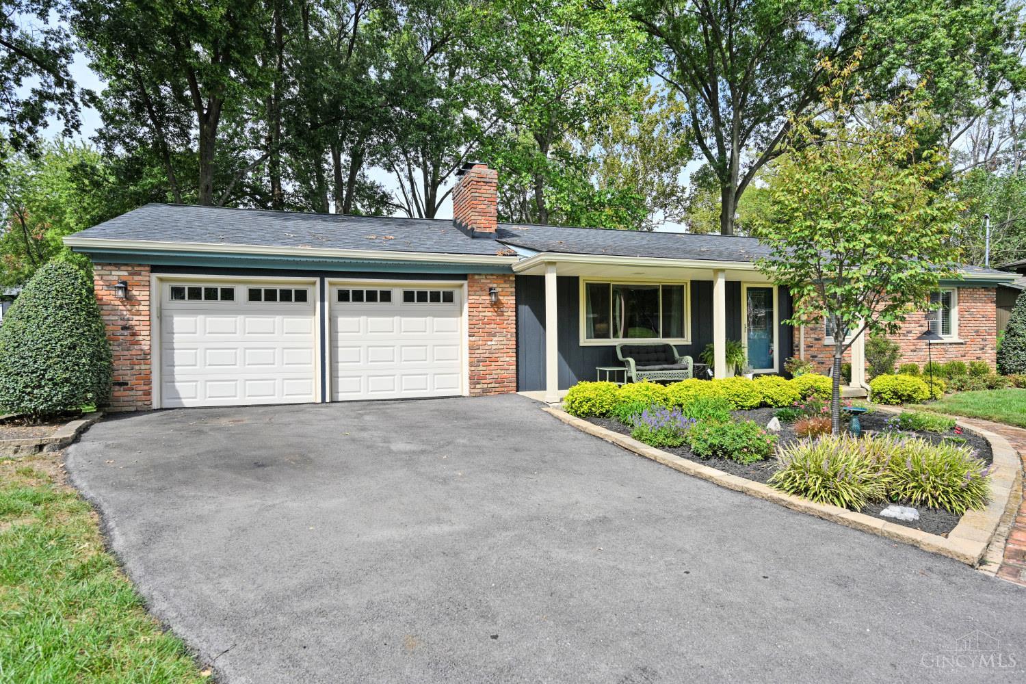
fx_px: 556
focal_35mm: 20
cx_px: 513
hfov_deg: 85.4
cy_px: 342
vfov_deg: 63.2
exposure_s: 1/320
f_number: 6.3
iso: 100
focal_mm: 19.5
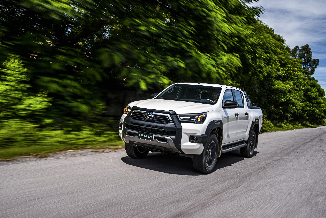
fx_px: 317
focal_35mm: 35
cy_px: 109
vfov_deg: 37.9
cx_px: 163
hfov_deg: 54.4
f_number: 13
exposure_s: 1/50
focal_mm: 35
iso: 100
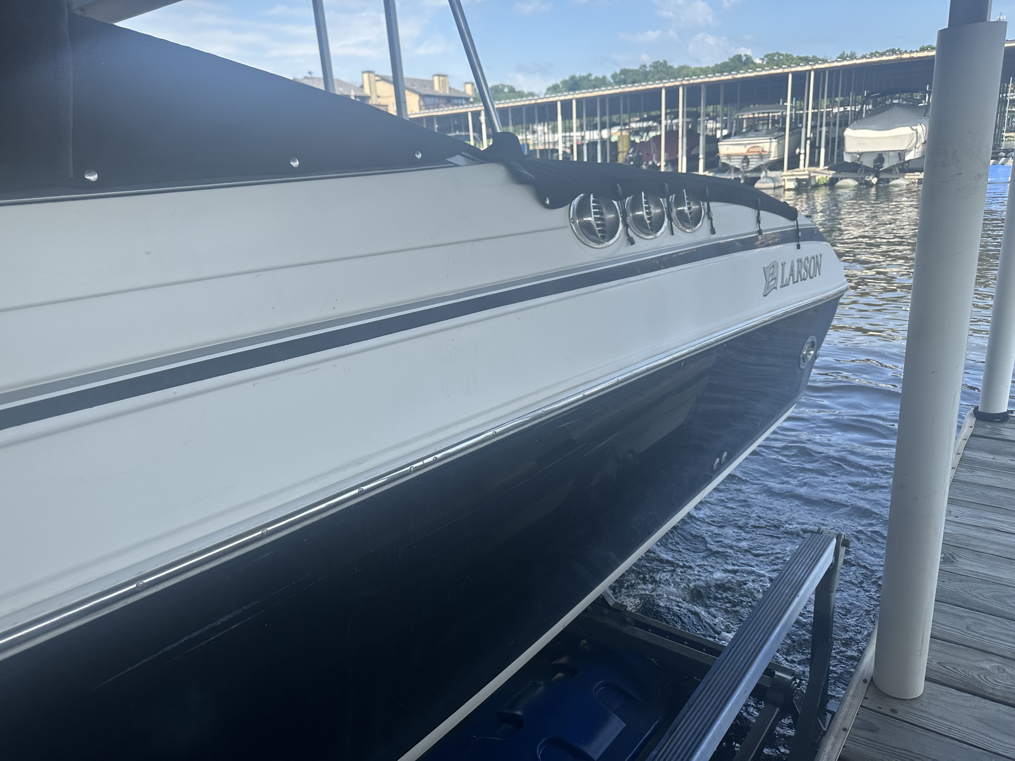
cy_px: 380
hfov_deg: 71.6
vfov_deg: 56.8
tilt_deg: -16.5
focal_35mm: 24
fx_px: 704
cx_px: 508
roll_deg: +4.8
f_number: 1.78
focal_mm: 6.86
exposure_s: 1/1241
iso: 80
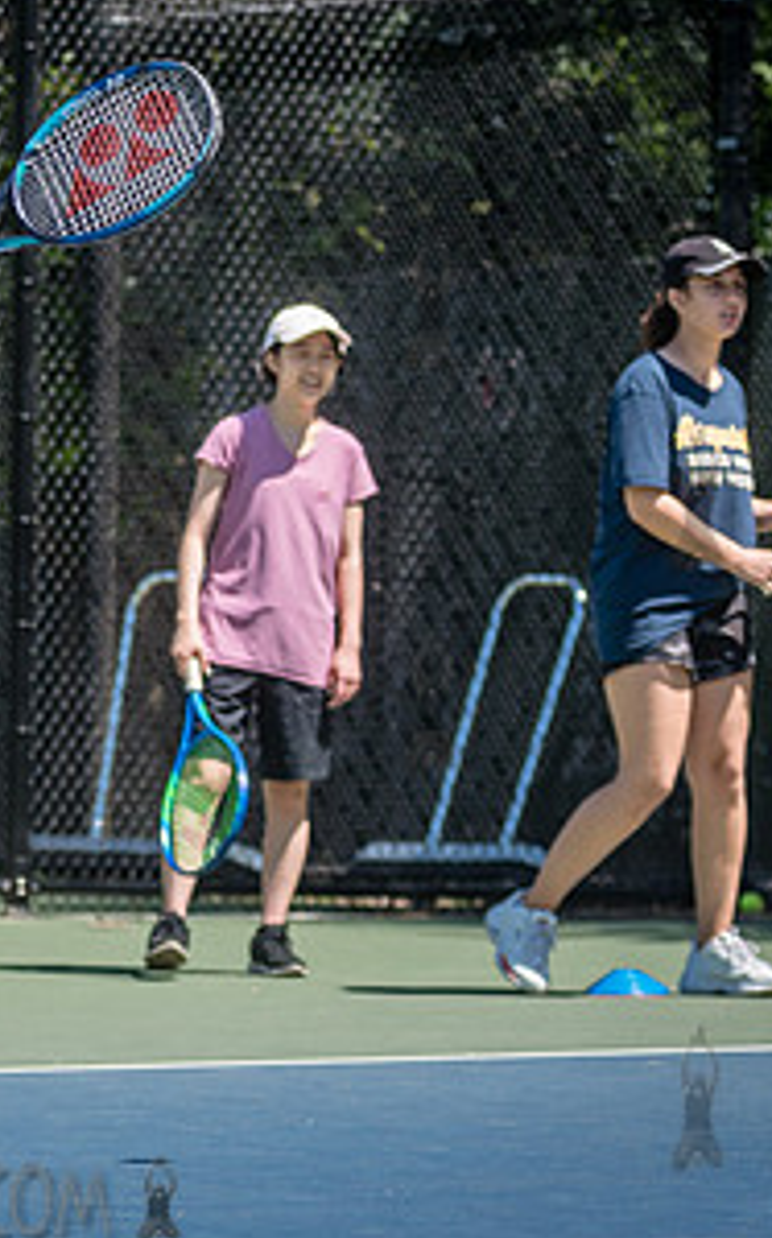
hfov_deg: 5.3
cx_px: -218
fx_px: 8297
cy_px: 501
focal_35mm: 246
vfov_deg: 8.5
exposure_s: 1/1000
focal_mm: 105
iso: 200
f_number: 4.5
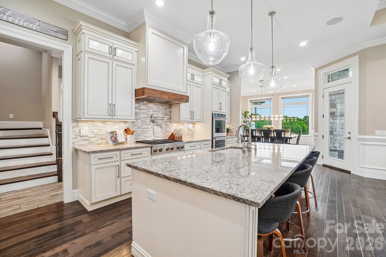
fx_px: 161
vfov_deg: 77.3
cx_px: 193
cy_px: 128
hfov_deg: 100.4
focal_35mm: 15
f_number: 8
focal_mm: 10
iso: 400
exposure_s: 1/20
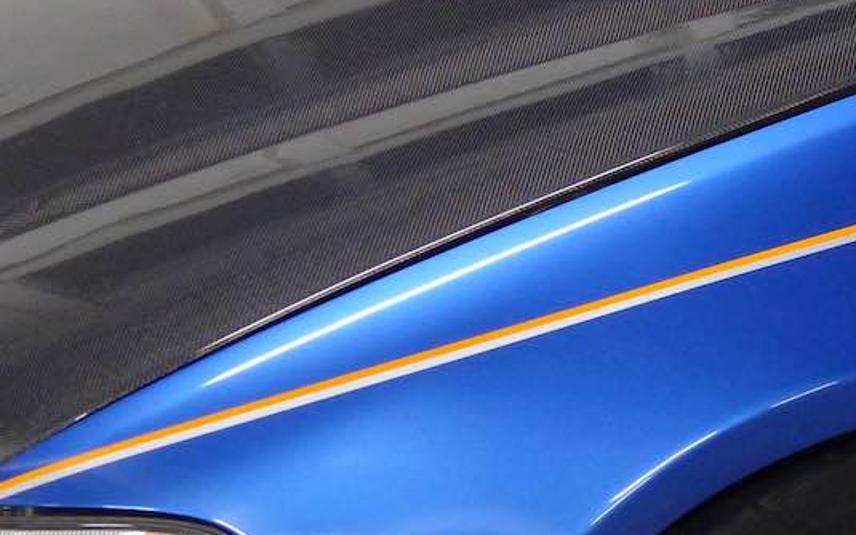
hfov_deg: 14.0
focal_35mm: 146
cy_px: 151
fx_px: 3405
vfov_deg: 9.0
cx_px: 980
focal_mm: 9.4
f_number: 2.8
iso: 400
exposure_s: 1/15
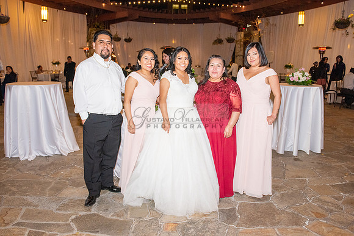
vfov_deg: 44.8
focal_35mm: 29
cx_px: 181
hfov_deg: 63.4
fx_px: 286
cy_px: 117
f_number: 4
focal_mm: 26
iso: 1600
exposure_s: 1/160
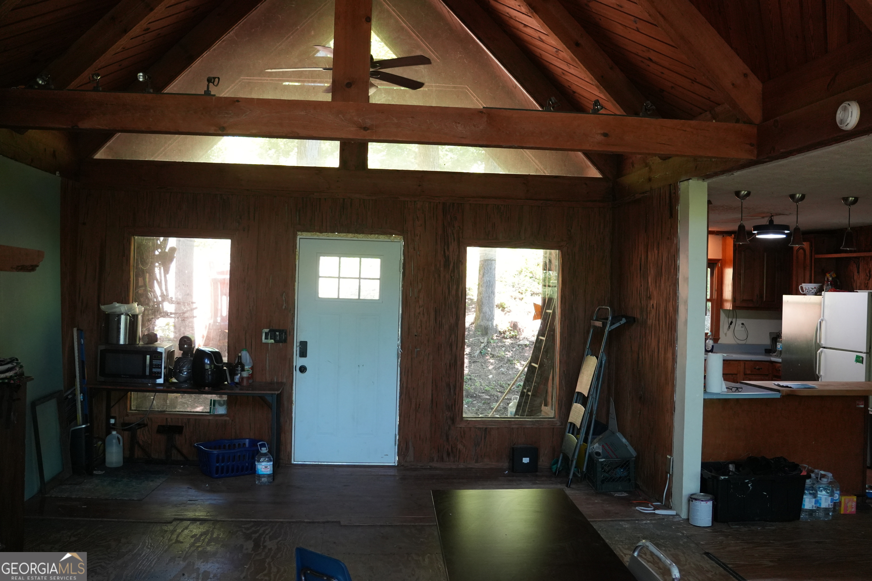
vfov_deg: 41.2
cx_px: 436
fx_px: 774
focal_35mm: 32
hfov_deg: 58.8
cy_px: 290
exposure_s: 1/160
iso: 1600
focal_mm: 21.3
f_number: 3.2
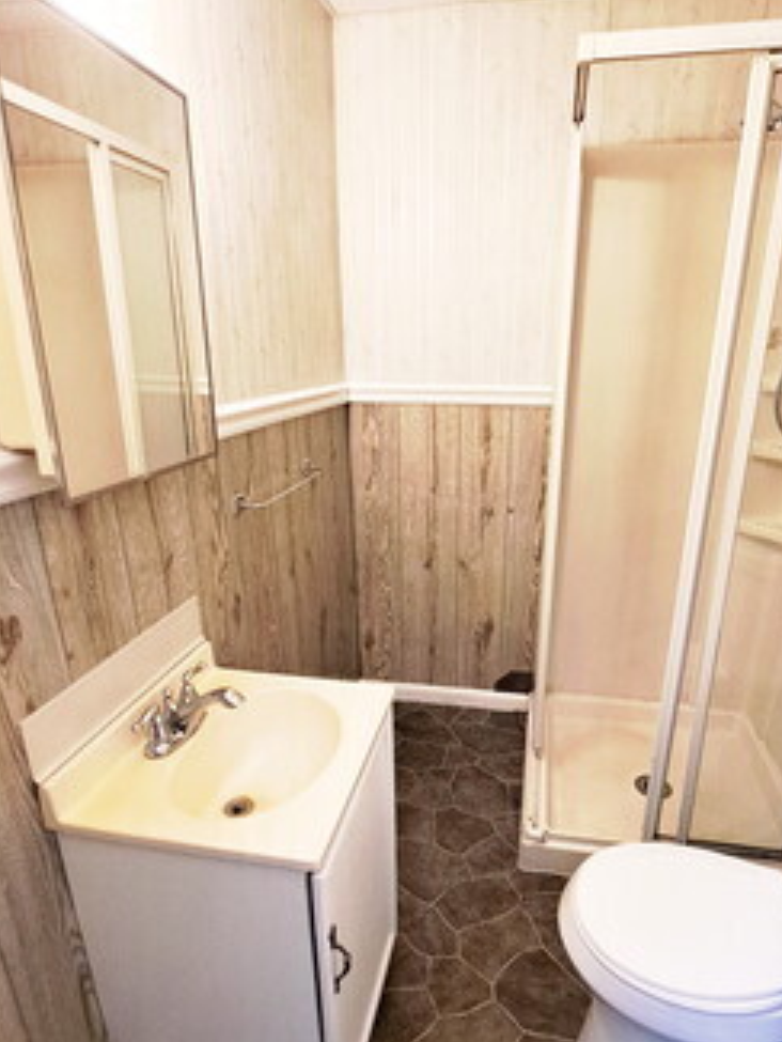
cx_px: 425
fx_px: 602
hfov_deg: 65.9
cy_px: 567
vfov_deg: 81.5
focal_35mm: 20
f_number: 2.2
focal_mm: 1.74
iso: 100
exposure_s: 1/40
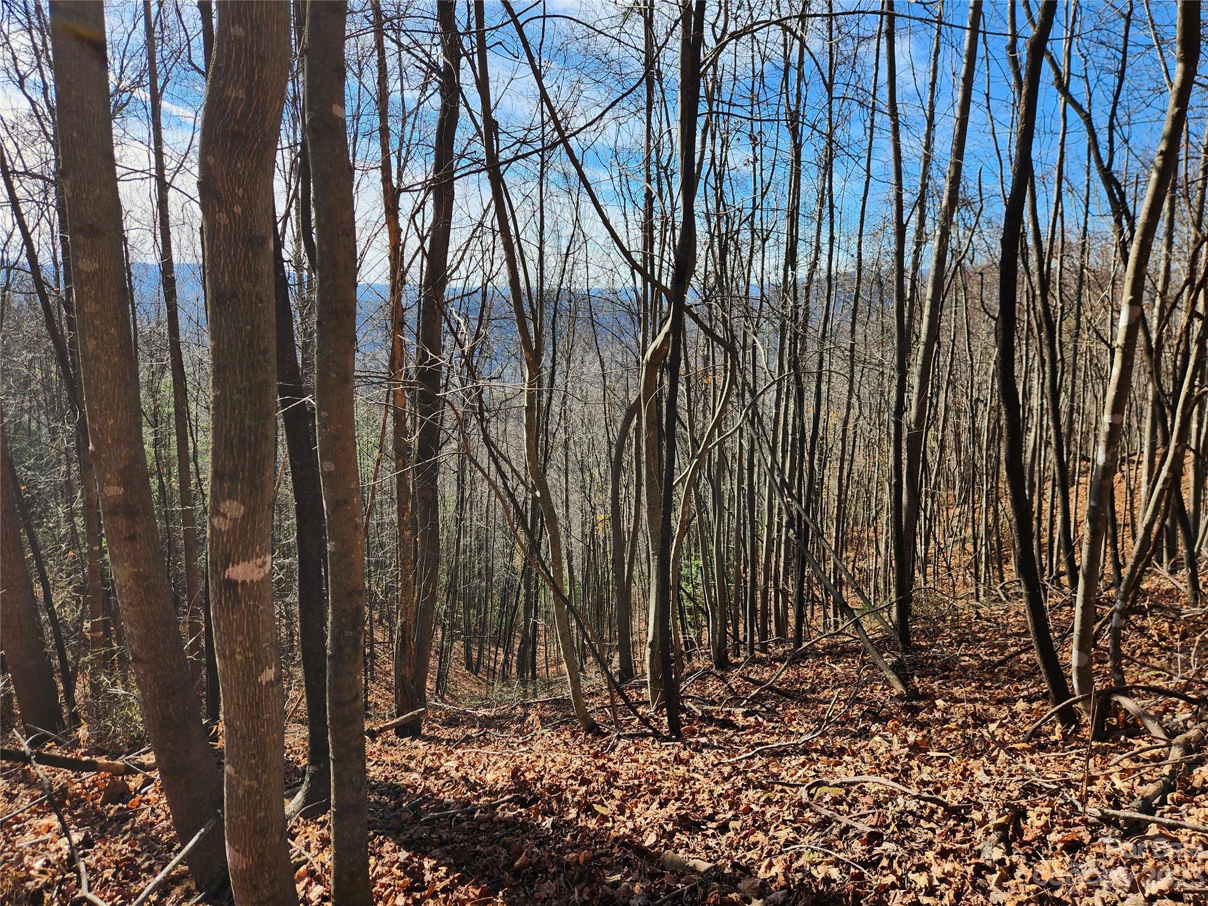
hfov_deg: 73.9
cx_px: 604
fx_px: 803
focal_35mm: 23
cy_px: 453
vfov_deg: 58.9
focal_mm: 5.4
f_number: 1.8
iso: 20
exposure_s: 1/728
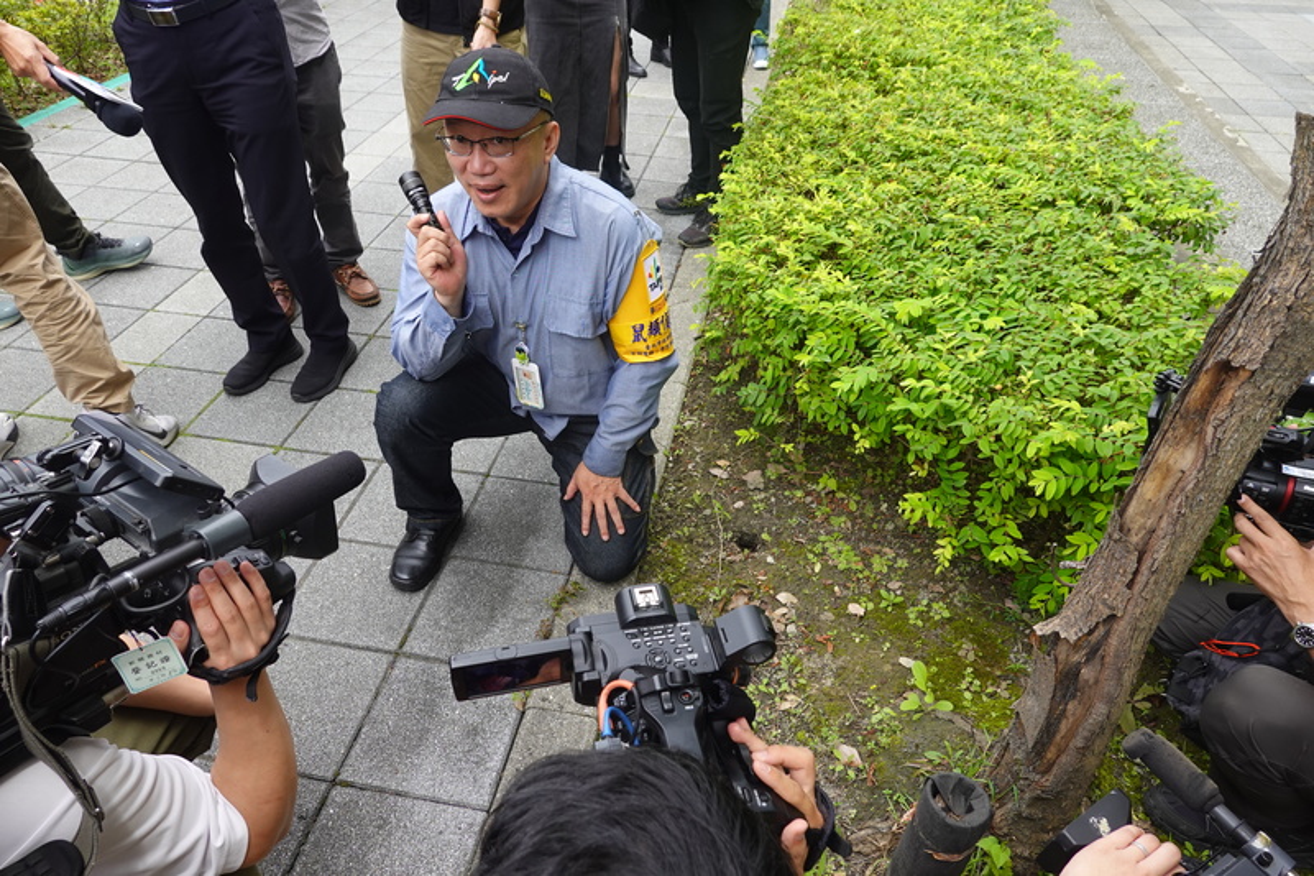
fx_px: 876
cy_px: 438
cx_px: 657
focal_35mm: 24
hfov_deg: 73.8
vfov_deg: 53.1
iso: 100
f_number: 3.5
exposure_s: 1/200
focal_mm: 9
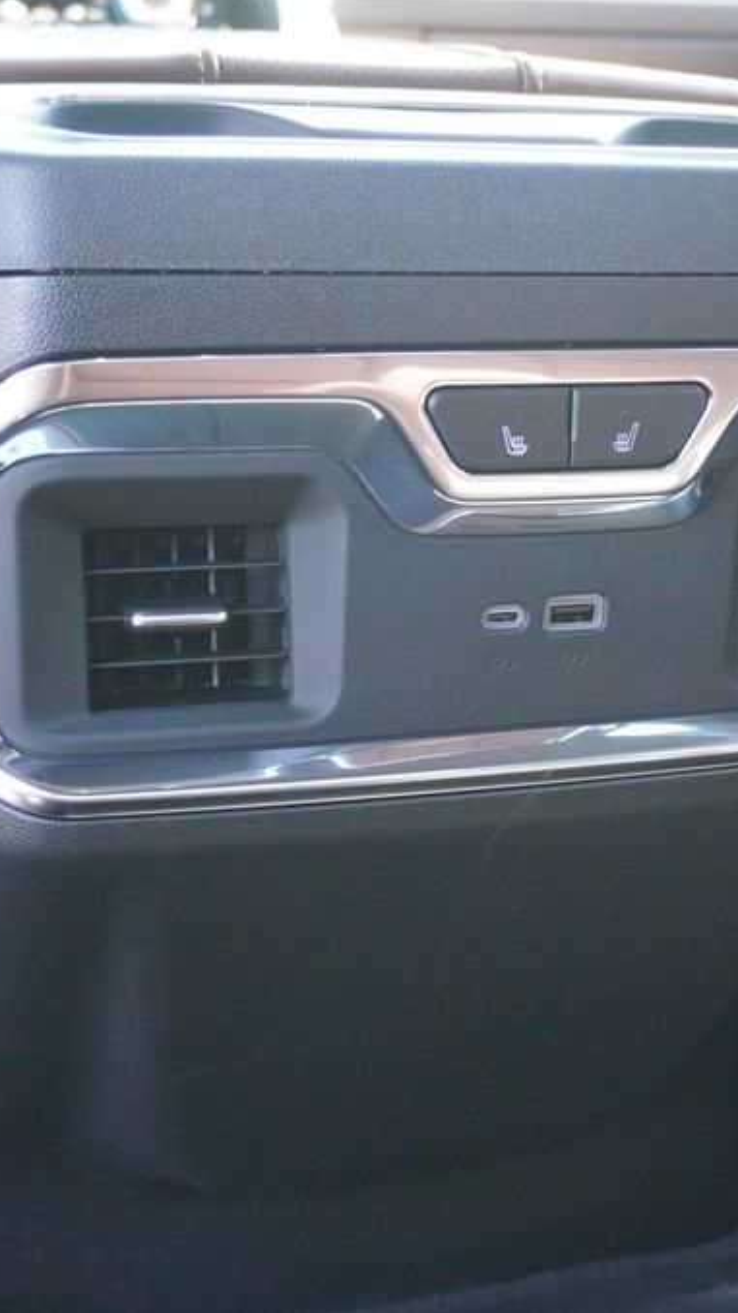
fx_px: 1984
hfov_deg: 21.0
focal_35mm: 57
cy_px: 655
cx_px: 496
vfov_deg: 36.6
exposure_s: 1/160
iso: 4000
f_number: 4.5
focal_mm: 24
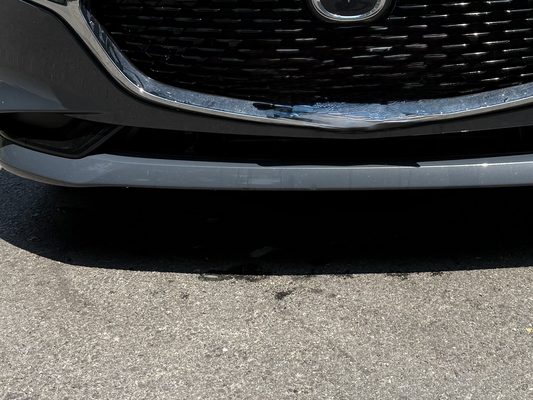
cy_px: 57
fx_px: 893
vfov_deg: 24.6
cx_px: 331
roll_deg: +1.1
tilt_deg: -8.5
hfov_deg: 33.1
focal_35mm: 58
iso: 80
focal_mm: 6.76
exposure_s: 1/2053
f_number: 1.78
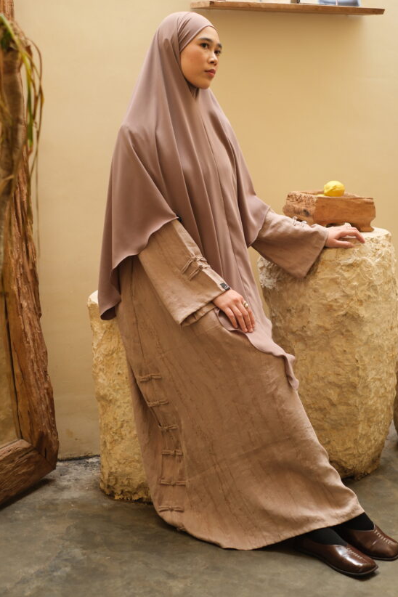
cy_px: 291
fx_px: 962
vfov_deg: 34.5
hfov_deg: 23.4
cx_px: 216
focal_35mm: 58
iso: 640
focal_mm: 35
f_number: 2.5
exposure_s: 1/250
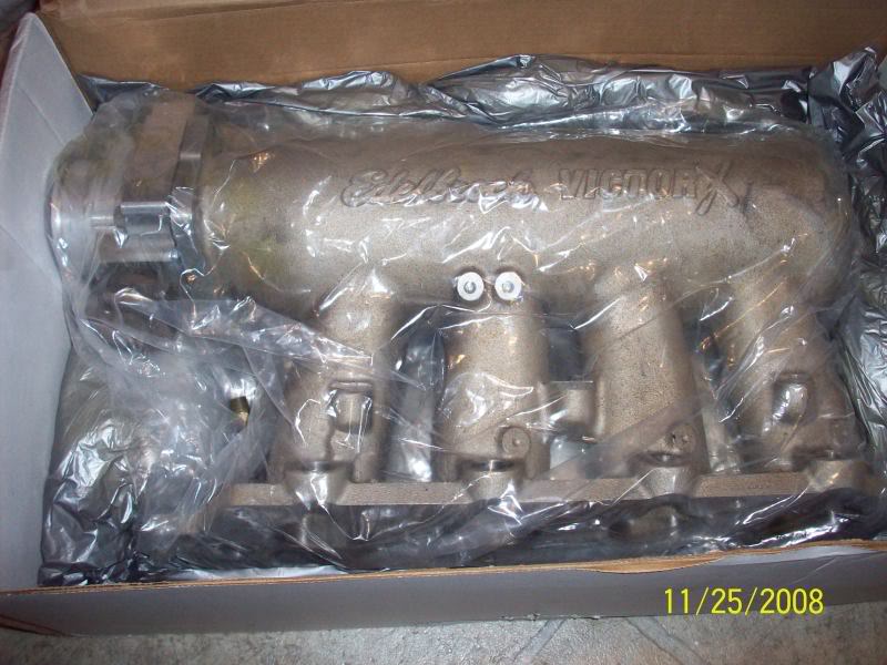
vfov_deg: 38.7
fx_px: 948
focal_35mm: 37
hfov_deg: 50.1
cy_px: 332
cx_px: 444
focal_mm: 6.2
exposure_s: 1/64
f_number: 2.8
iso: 160
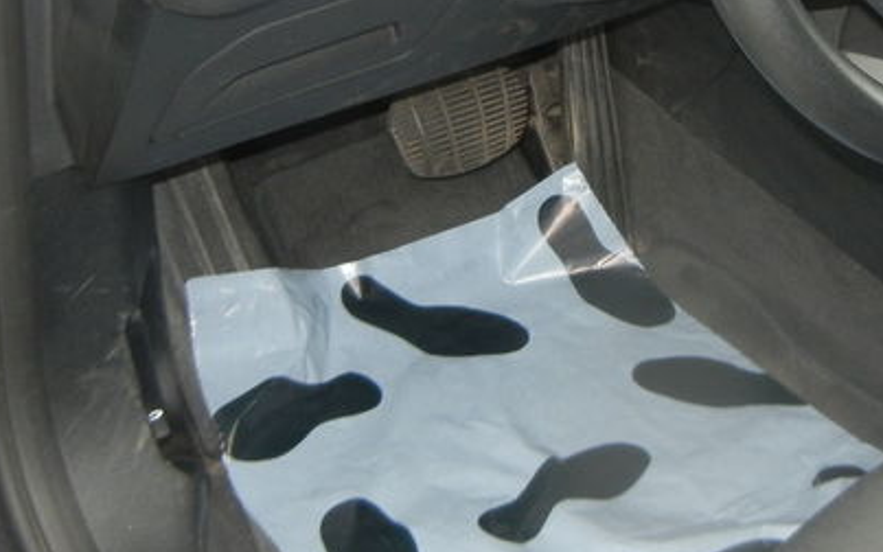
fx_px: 1901
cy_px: 103
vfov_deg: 16.4
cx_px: 613
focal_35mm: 79
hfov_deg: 26.0
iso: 200
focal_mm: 5.4
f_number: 3.5
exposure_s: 1/30
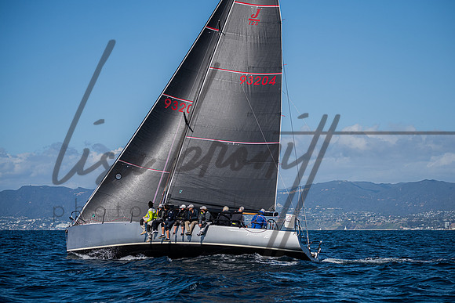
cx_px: 233
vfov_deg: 13.1
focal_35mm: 105
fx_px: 1321
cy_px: 152
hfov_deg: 19.5
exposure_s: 1/5000
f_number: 4.5
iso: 400
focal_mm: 100
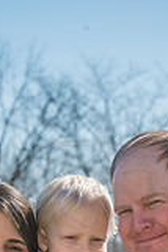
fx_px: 1886
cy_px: 350
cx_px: 86
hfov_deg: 5.1
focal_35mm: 270
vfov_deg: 7.5
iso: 400
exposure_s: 1/640
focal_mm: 96
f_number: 9
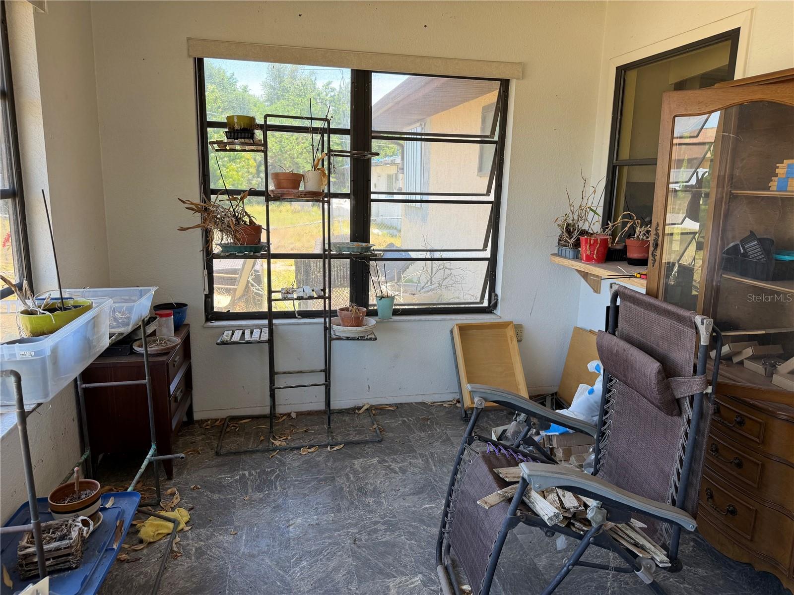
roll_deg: -1.4
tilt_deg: -10.0
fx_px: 550
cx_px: 397
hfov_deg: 71.6
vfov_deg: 56.8
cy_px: 298
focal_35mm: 24
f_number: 1.78
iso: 80
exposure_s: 1/121
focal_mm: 6.76
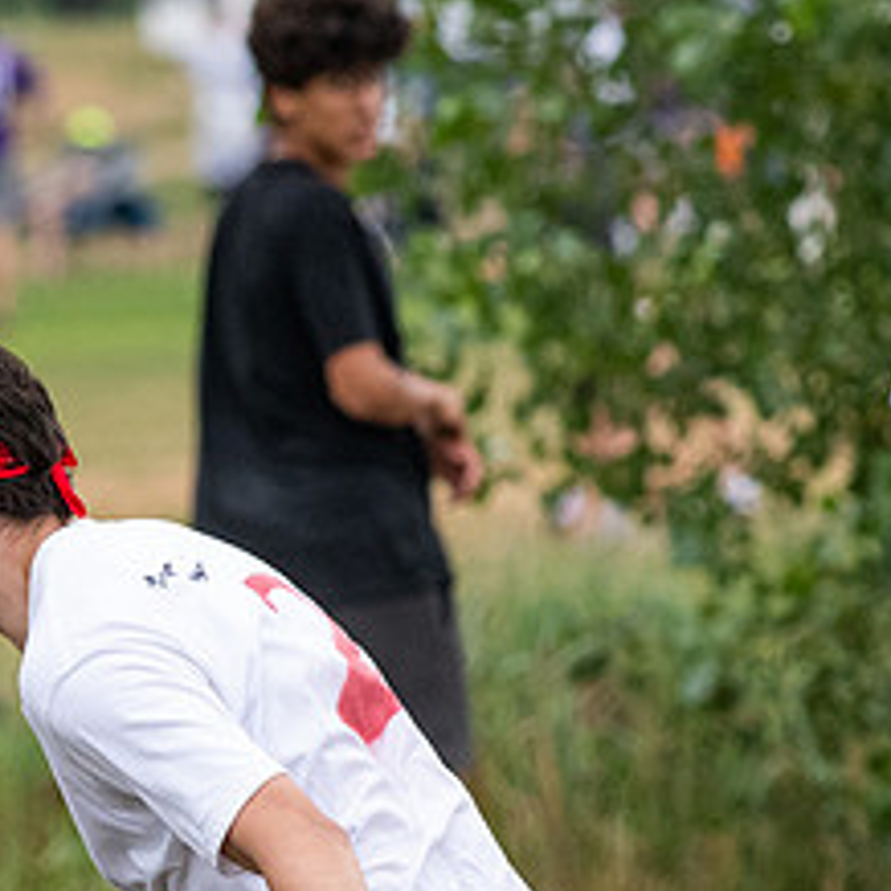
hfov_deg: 1.4
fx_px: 36459
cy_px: 765
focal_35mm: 1252
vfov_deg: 1.4
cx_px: 128
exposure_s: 1/2500
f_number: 7.1
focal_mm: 300
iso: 1600
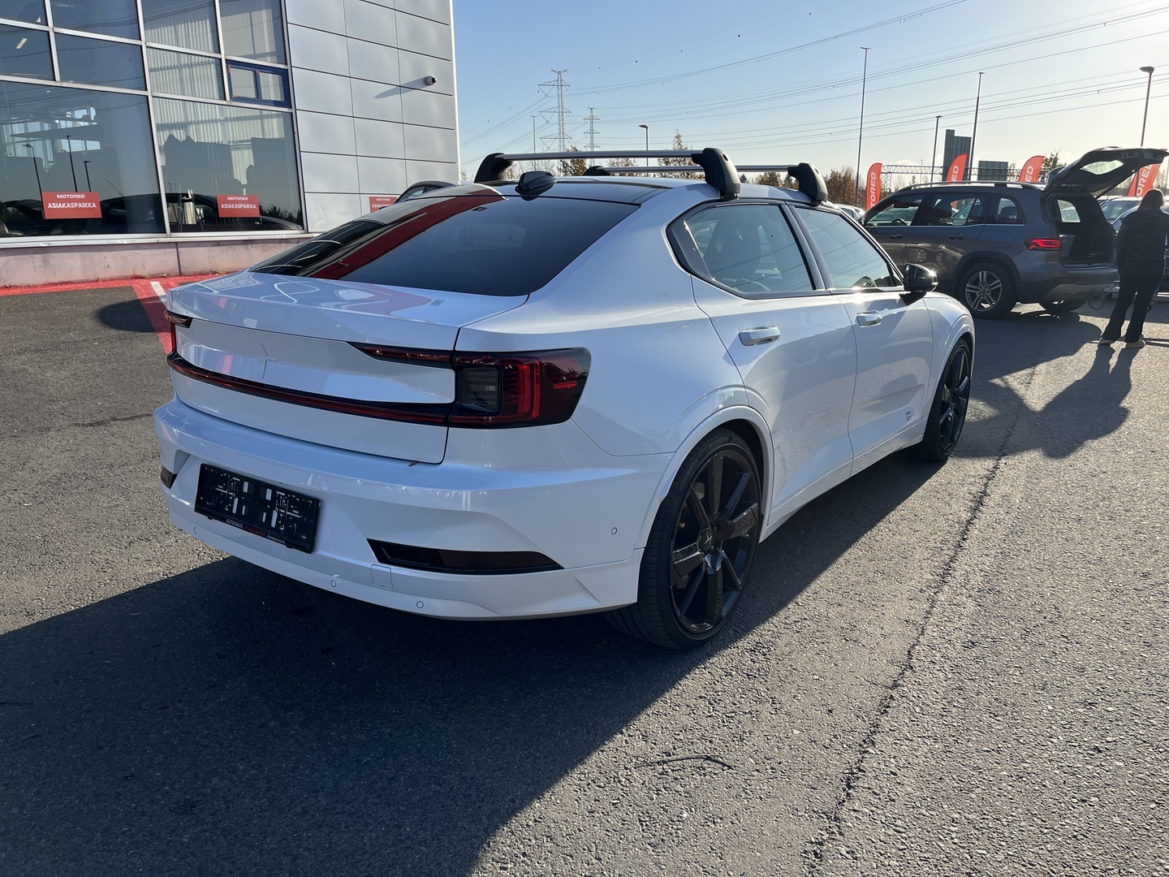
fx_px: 878
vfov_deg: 53.1
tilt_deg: -13.8
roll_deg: +1.7
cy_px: 438
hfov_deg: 67.3
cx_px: 584
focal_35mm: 26
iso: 50
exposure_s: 1/2062
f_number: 1.6
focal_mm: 5.1
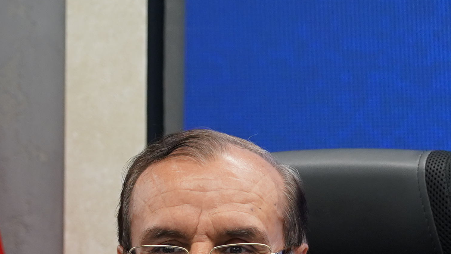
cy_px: 389
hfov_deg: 5.0
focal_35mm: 432
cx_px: 262
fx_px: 5167
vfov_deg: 2.8
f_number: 5
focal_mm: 105
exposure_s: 1/60
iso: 640
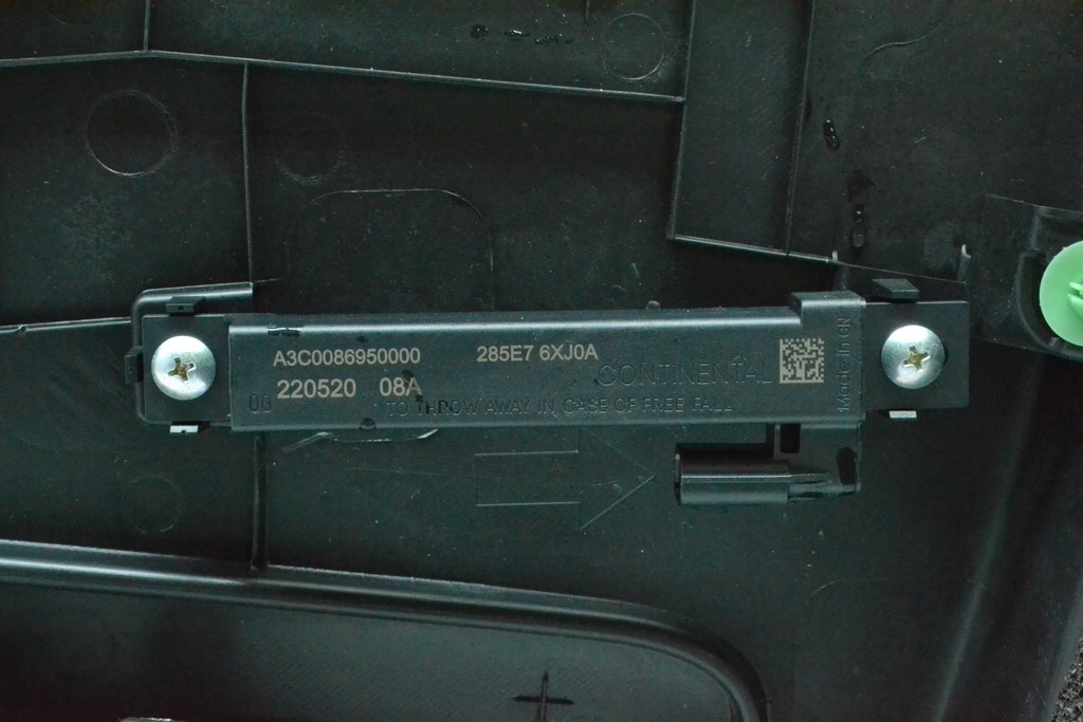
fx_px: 1986
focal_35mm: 66
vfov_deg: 20.6
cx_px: 542
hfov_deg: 30.5
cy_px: 361
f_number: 13
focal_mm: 44
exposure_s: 1/50
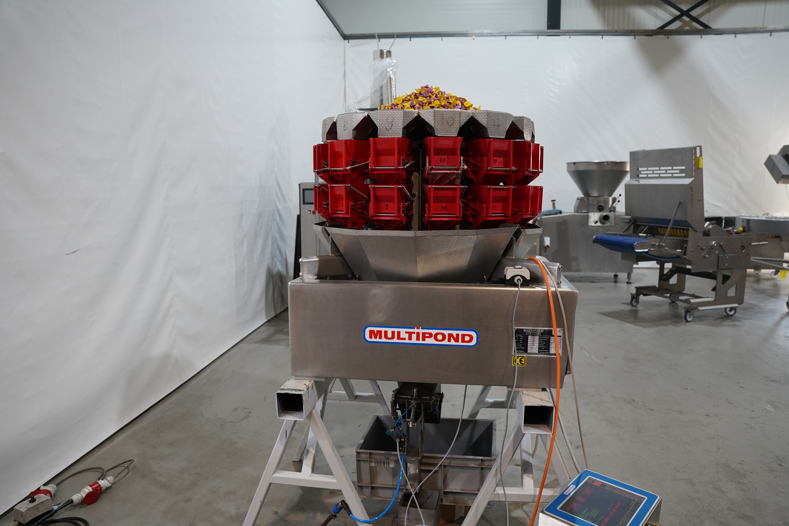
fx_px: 526
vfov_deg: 53.1
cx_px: 394
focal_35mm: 24
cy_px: 263
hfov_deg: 73.7
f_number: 4
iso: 1600
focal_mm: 24
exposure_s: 1/160
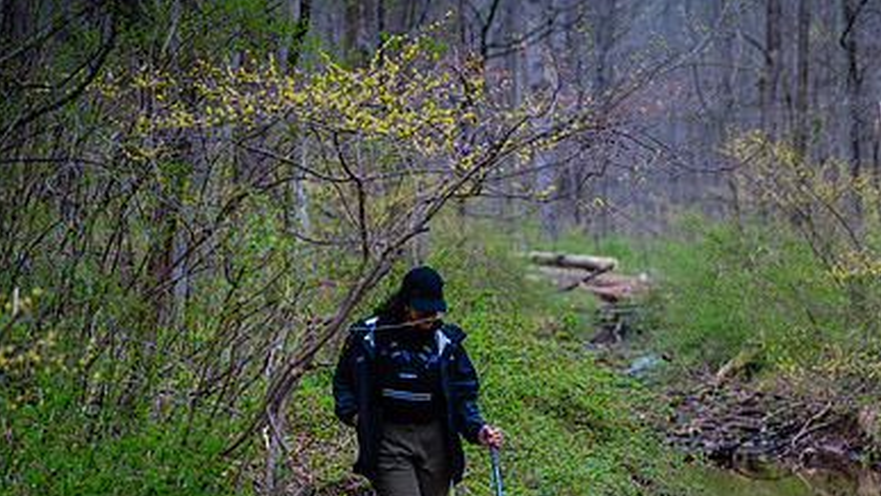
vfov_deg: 7.6
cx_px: 562
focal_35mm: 159
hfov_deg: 13.5
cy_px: 398
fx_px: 3716
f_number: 3.2
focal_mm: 101
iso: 400
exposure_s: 1/160
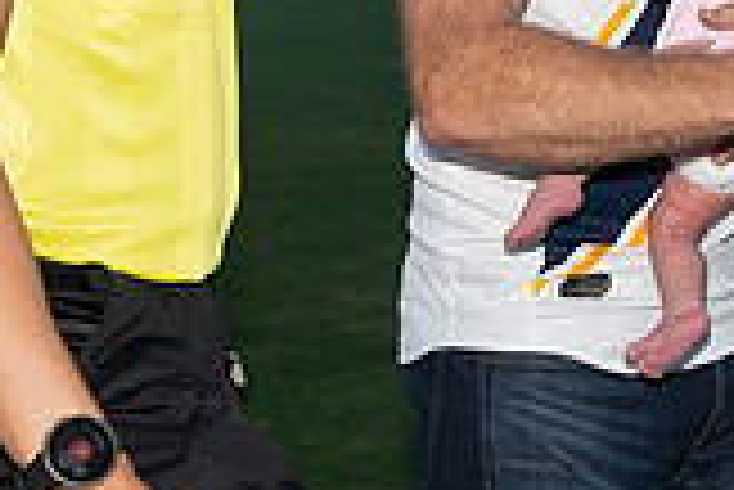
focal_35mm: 160
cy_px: -88
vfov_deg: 8.5
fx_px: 3265
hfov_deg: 12.7
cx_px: 725
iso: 160
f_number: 4.5
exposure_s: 1/500
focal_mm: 45
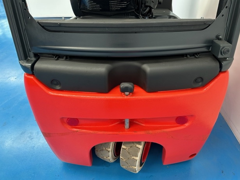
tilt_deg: -35.3
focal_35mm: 25
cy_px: 89
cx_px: 125
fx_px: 173
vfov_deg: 54.9
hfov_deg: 69.3
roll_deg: +0.9
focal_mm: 6.86
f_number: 1.78
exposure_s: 1/60
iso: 250
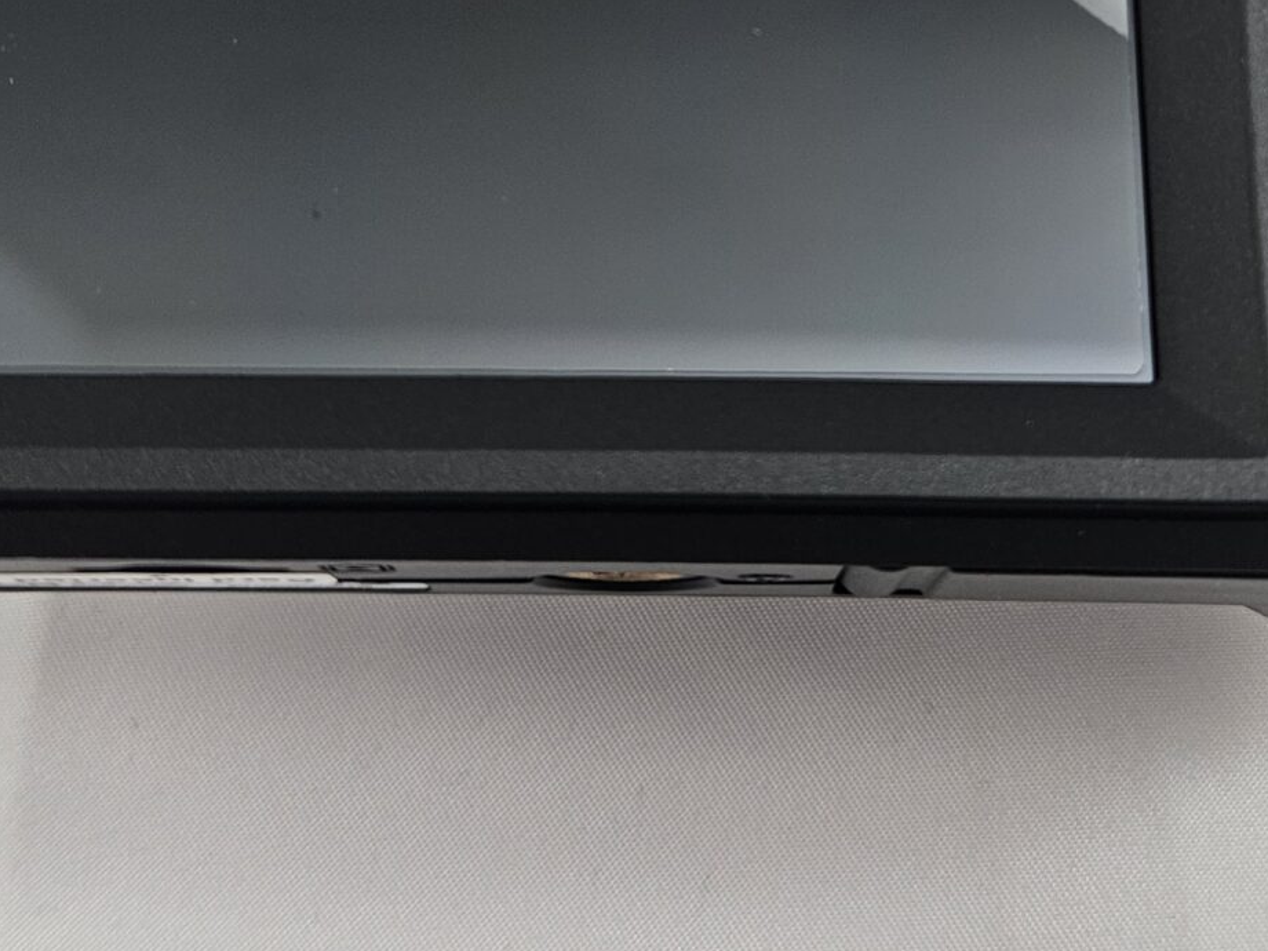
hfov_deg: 30.2
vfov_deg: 21.5
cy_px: -145
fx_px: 2344
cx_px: 724
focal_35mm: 64
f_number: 1.8
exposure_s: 1/125
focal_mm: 5.4
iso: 25
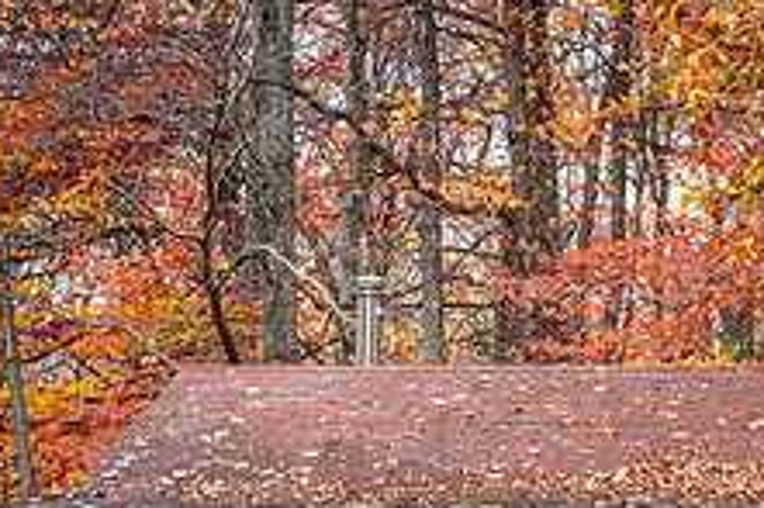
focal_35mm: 294
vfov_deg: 4.7
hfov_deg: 7.0
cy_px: 586
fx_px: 6235
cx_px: 906
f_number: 13
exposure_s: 1/4
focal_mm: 112
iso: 100
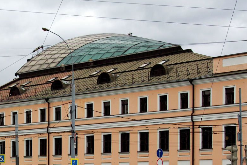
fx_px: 734
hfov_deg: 18.7
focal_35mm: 107
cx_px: 20
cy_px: 178
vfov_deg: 12.6
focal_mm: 35
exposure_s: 1/200
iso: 100
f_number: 8
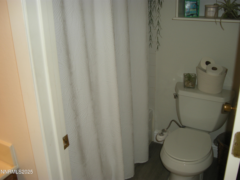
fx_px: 257
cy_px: 90
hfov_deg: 50.1
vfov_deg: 38.7
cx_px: 120
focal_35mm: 37
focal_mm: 7.9
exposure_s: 1/30
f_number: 2.8
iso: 64
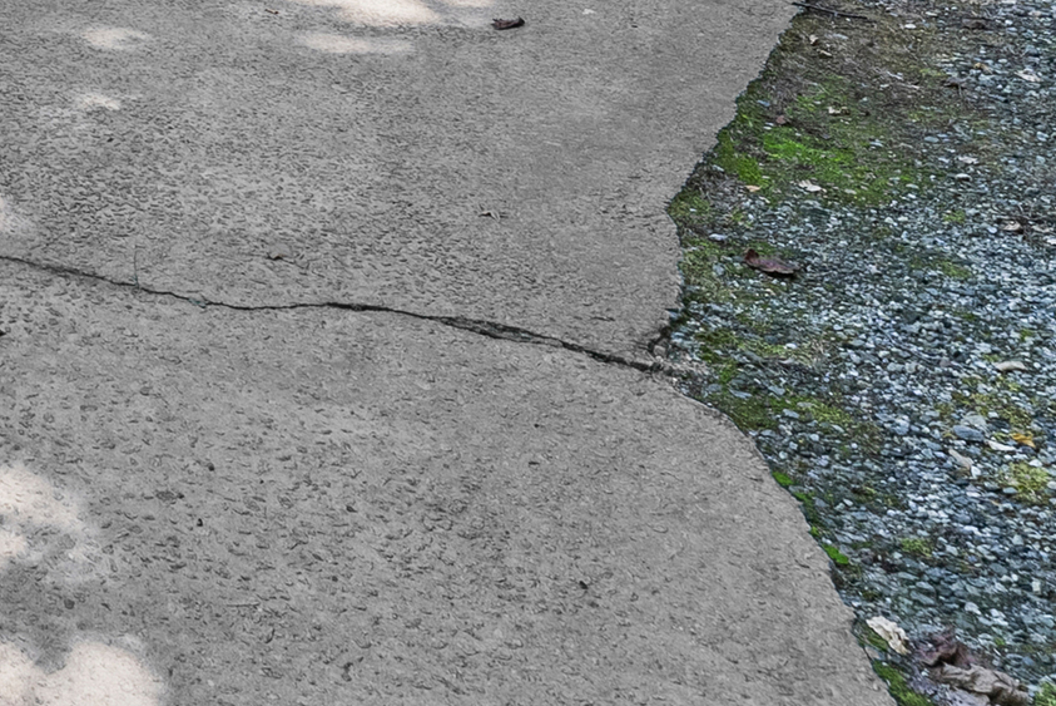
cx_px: -470
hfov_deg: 28.1
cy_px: -542
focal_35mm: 51
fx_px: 1497
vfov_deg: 19.9
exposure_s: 1/200
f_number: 7.1
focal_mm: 14
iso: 640
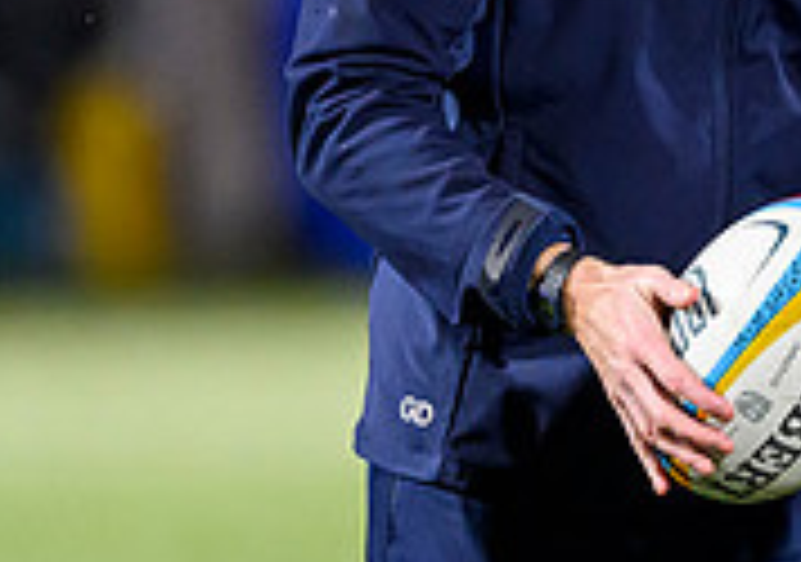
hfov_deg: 1.2
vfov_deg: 0.8
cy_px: 92
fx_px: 38409
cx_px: 868
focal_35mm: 1698
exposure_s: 1/640
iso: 5000
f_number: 2.8
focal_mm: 400
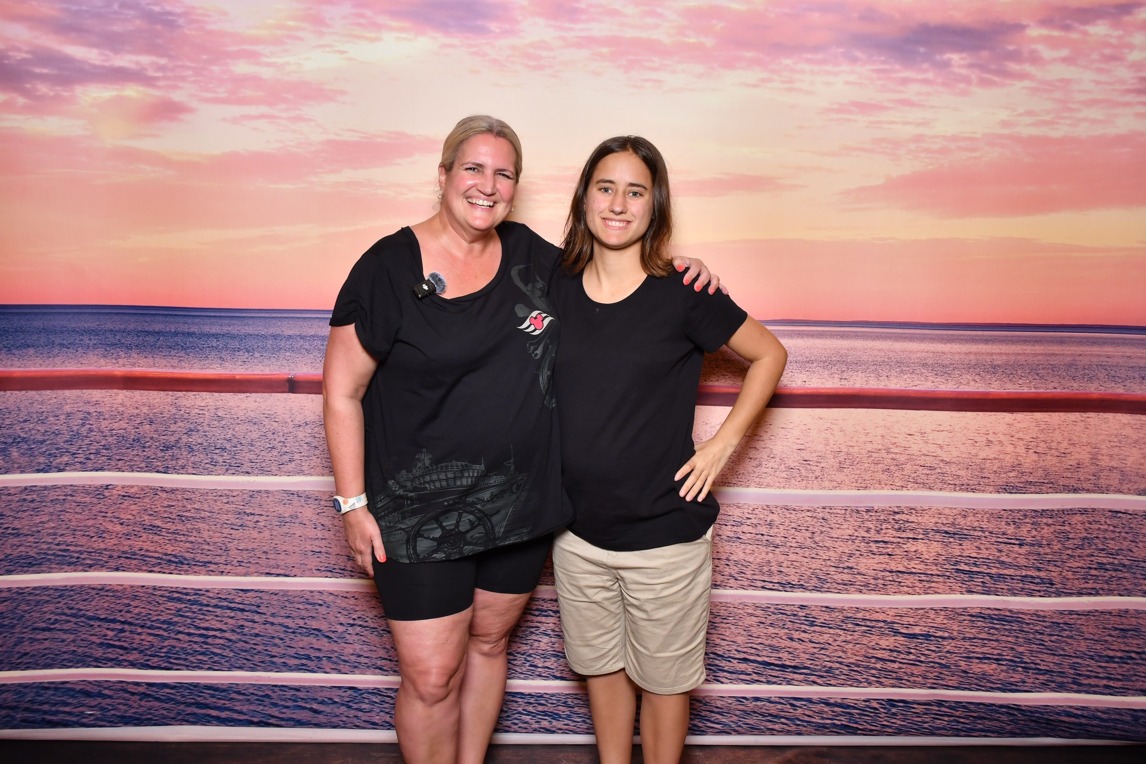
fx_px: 1082
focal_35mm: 34
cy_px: 382
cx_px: 573
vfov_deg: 38.9
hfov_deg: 55.8
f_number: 5.6
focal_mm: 23
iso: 400
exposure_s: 1/60
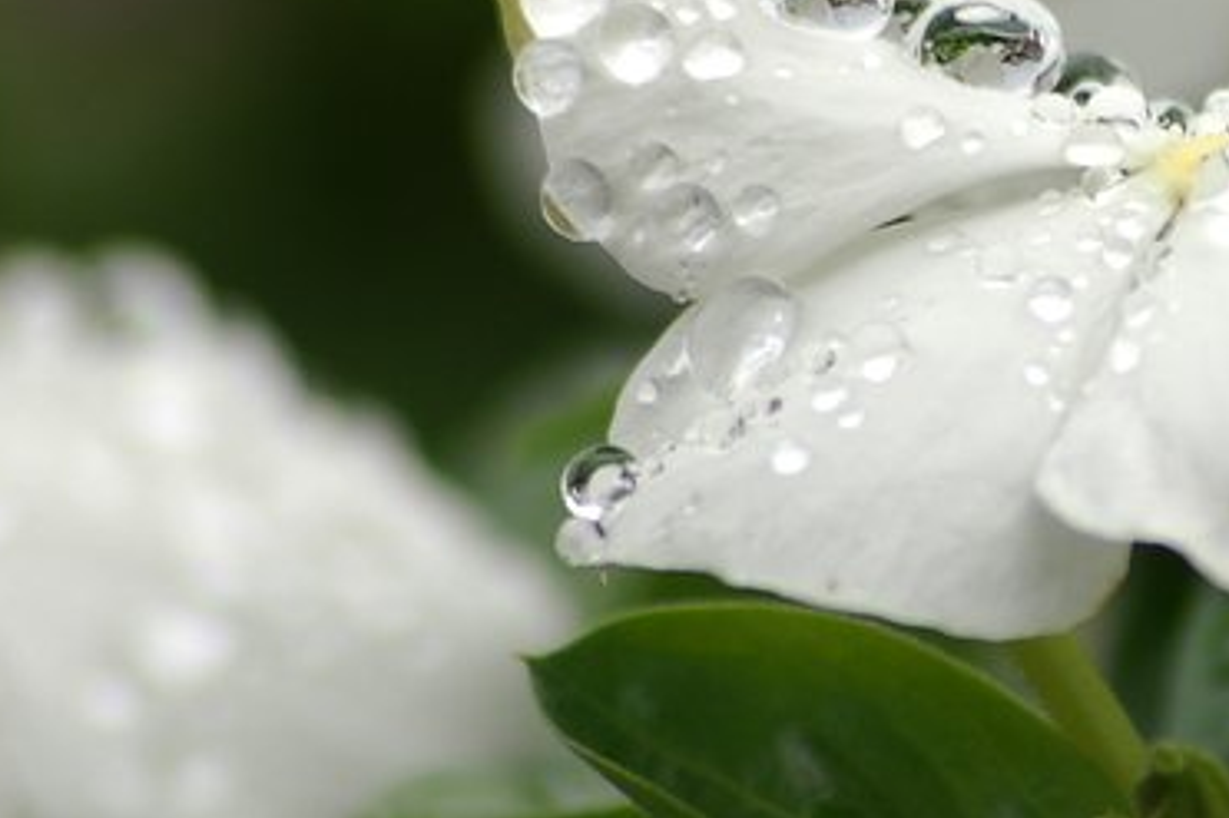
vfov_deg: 1.1
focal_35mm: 1242
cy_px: 151
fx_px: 42380
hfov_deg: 1.7
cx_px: 1130
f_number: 8
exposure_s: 1/320
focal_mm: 300
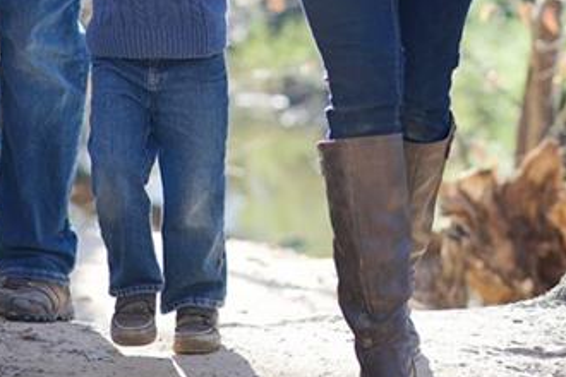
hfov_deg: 7.8
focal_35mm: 264
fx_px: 4150
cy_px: -171
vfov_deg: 5.2
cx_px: 305
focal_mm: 85
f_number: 3.5
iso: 400
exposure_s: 1/1000
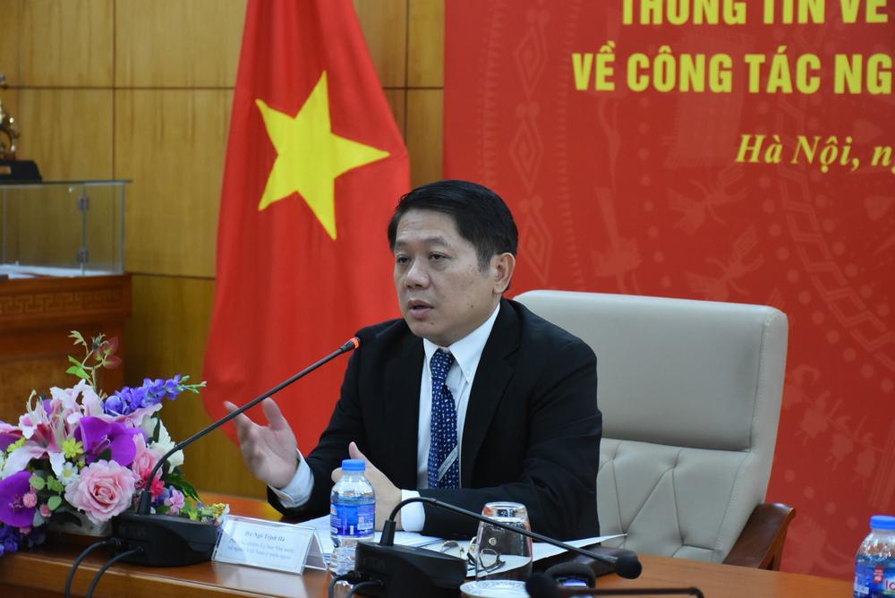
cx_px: 448
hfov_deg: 24.2
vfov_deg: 16.3
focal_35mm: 84
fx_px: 2089
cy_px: 299
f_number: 4.8
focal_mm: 56
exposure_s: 1/60
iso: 1800
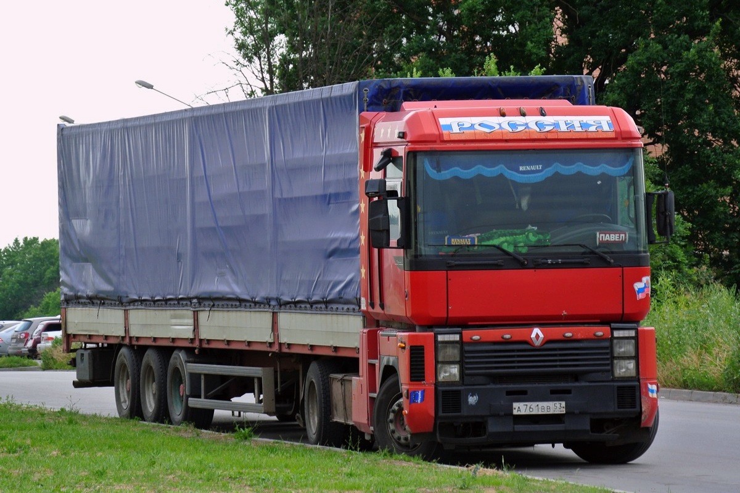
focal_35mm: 186
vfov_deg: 7.4
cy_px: 246
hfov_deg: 11.1
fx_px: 3822
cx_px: 370
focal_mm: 69
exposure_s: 1/100
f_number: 4.8
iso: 100
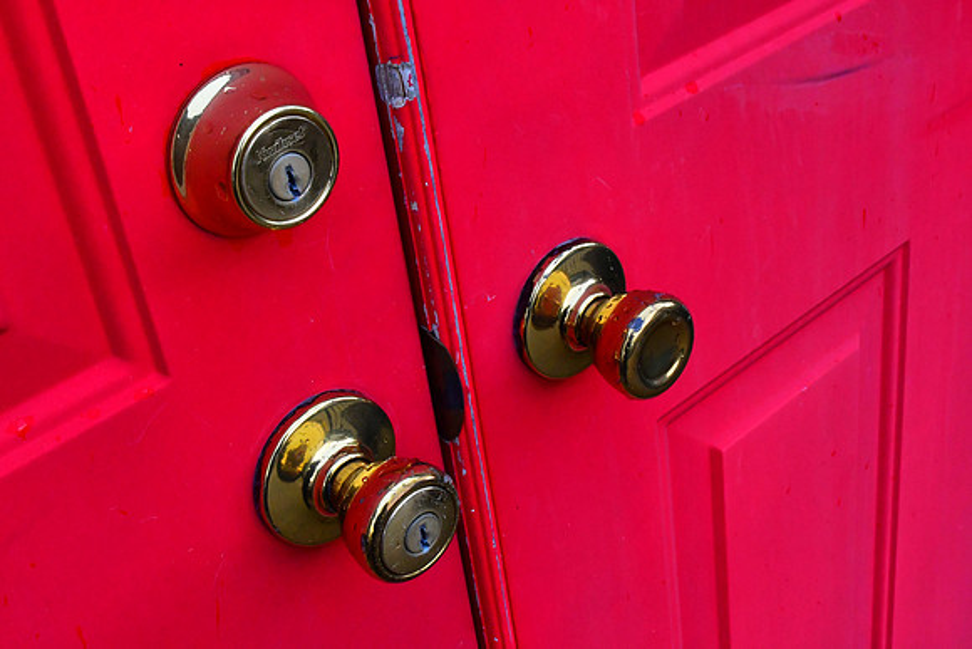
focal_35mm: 48
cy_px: 324
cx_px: 486
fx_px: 1296
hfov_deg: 41.1
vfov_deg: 28.1
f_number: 16
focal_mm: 32
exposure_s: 1/100
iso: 3600
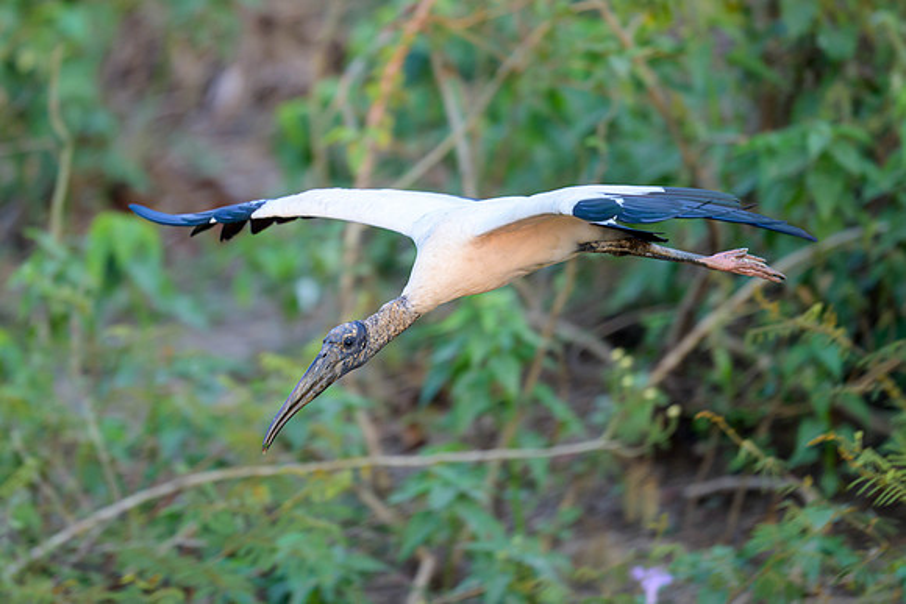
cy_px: 193
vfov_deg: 2.4
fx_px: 14166
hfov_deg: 3.7
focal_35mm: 563
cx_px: 425
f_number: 2.8
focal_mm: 400
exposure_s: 1/640
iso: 800
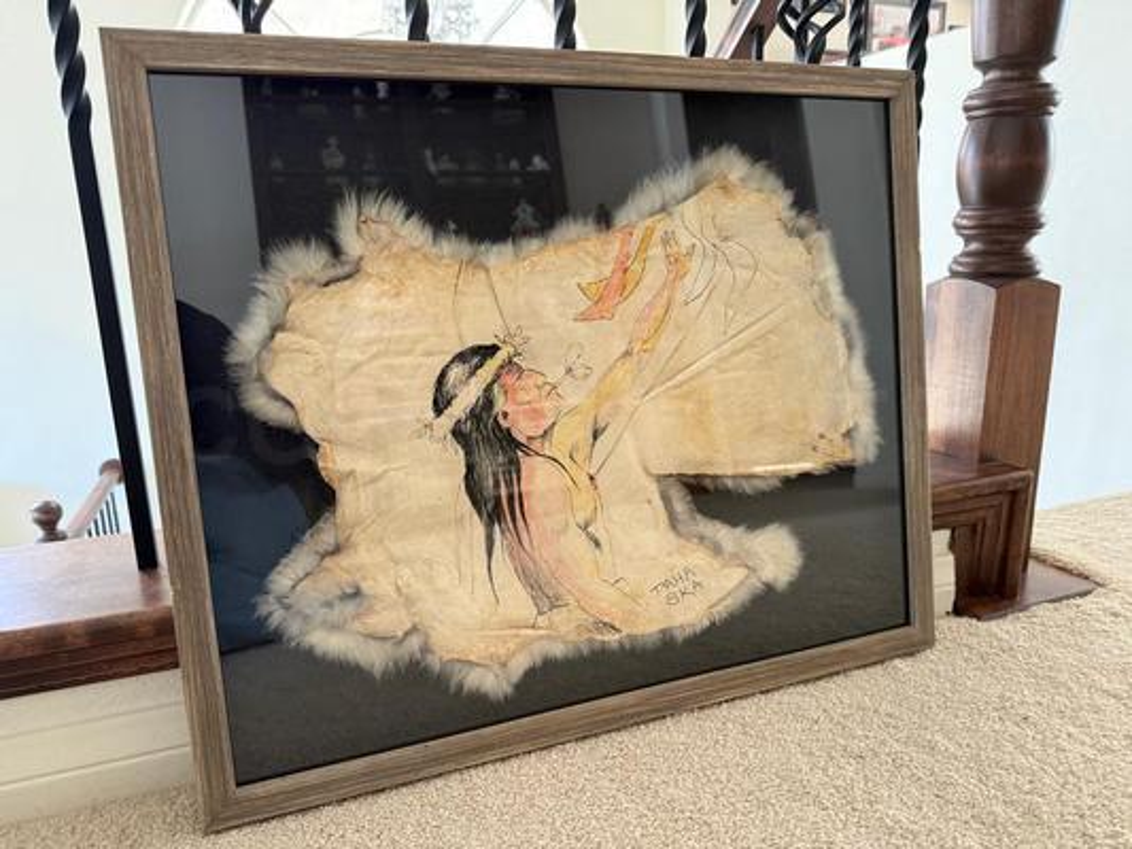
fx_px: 785
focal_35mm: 24
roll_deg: +0.7
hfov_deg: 71.6
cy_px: 424
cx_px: 566
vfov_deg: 56.8
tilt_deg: -11.8
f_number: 1.78
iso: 250
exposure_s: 1/60
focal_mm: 6.76
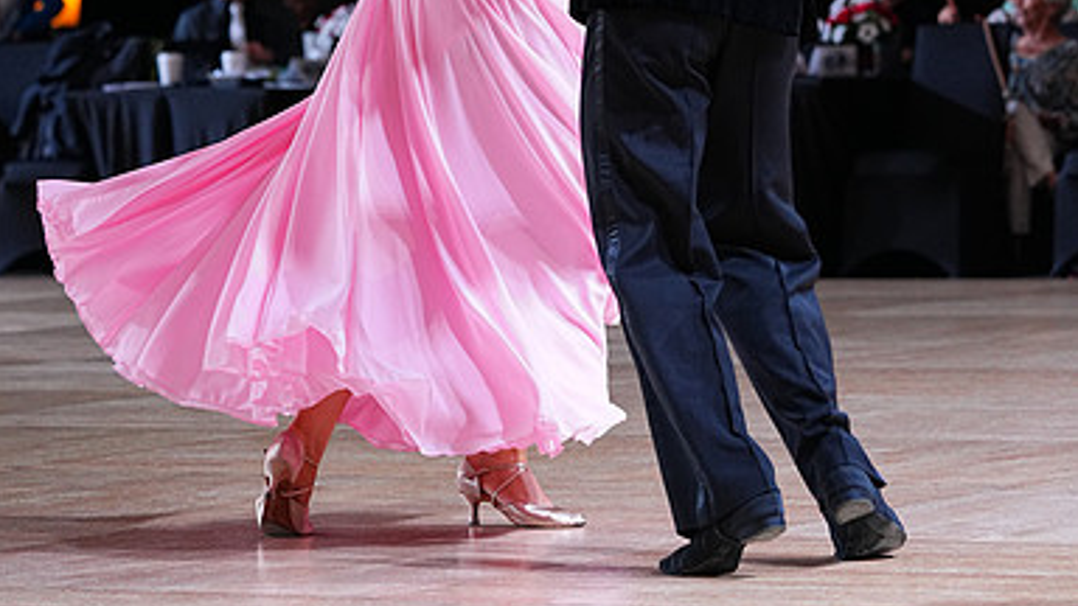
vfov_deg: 5.9
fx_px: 5888
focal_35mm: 206
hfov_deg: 10.5
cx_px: 538
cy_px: -115
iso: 1600
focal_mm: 130
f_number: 4
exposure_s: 1/400
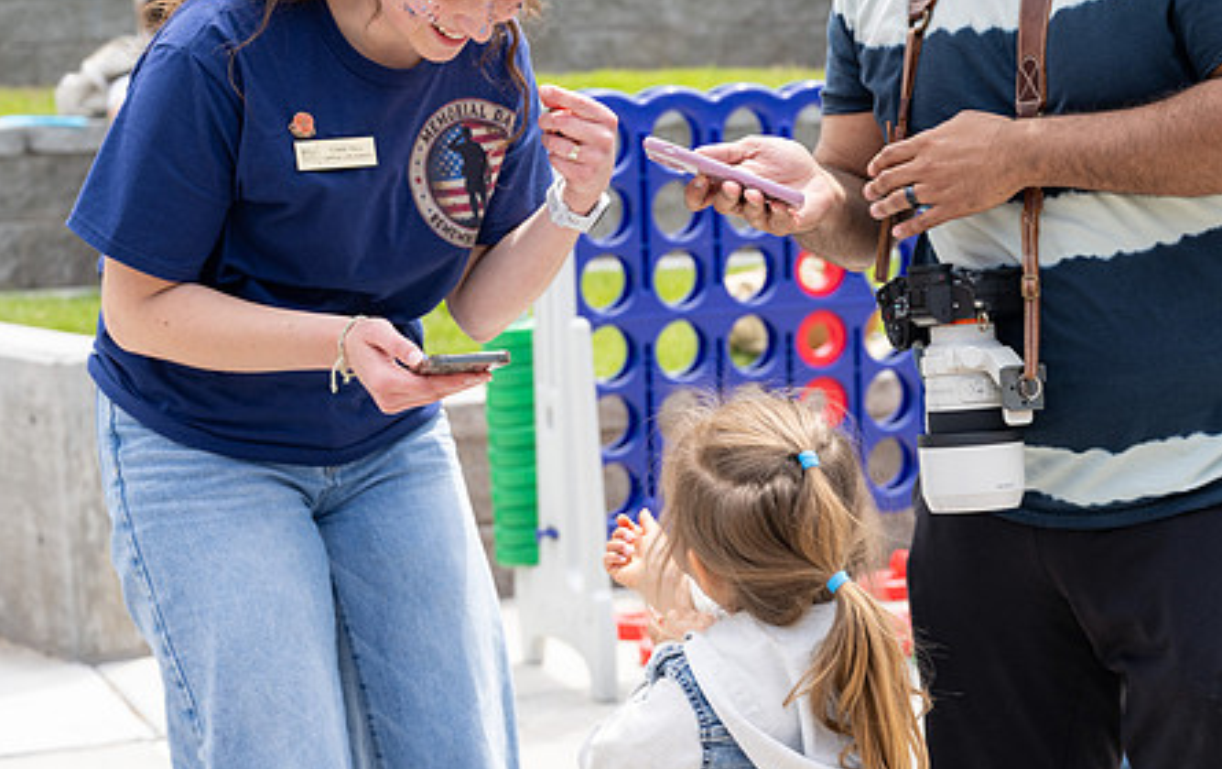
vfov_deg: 15.8
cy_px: 396
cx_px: 744
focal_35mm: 83
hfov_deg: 24.8
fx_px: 2769
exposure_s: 1/400
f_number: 4
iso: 125
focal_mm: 55
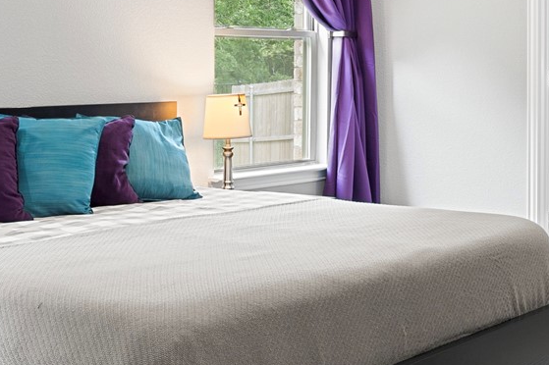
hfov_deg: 28.4
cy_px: 52
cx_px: 411
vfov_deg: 19.2
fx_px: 1067
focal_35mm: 70
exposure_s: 1/2
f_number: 8
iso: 200
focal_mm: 18
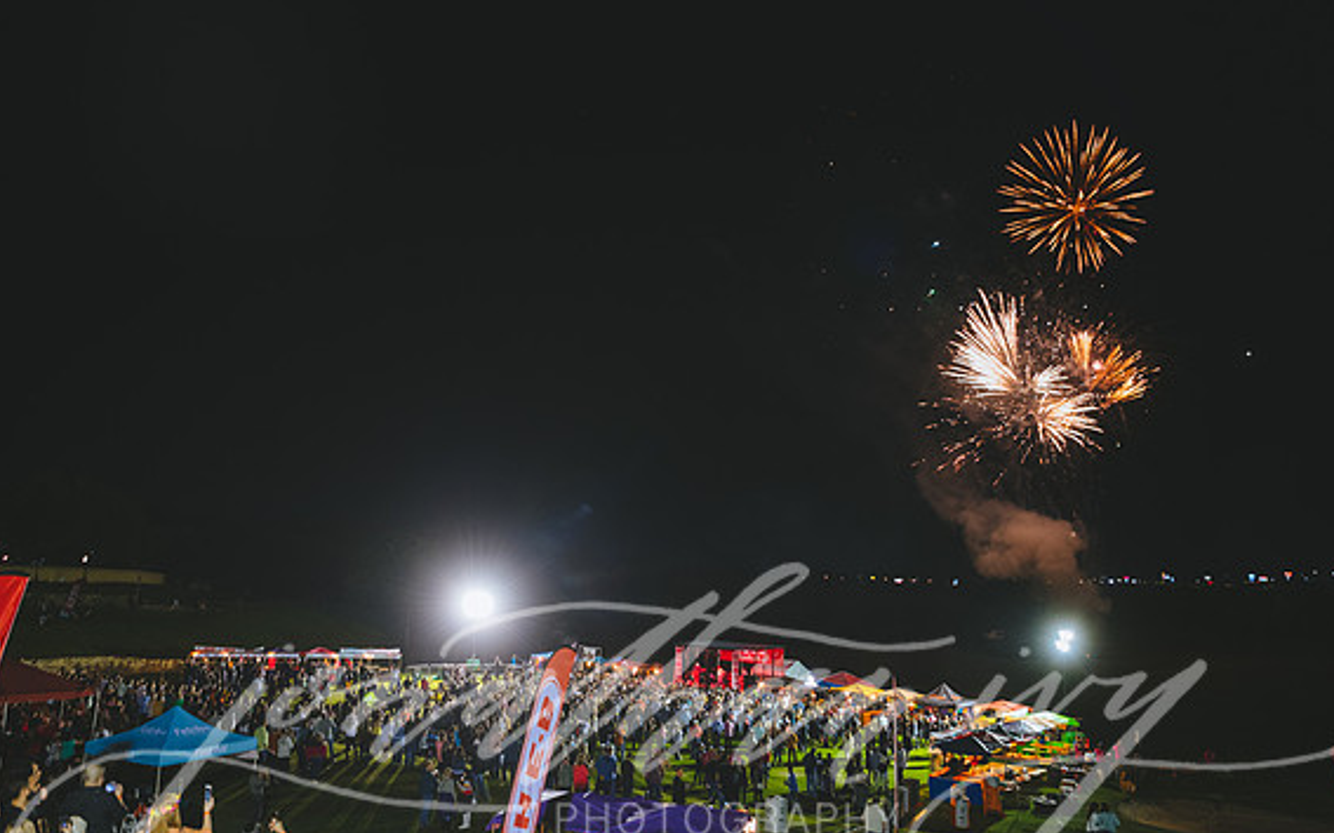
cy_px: 429
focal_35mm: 26
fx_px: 945
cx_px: 673
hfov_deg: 70.4
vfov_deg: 47.6
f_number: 2.8
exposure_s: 1/30
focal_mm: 24
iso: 640
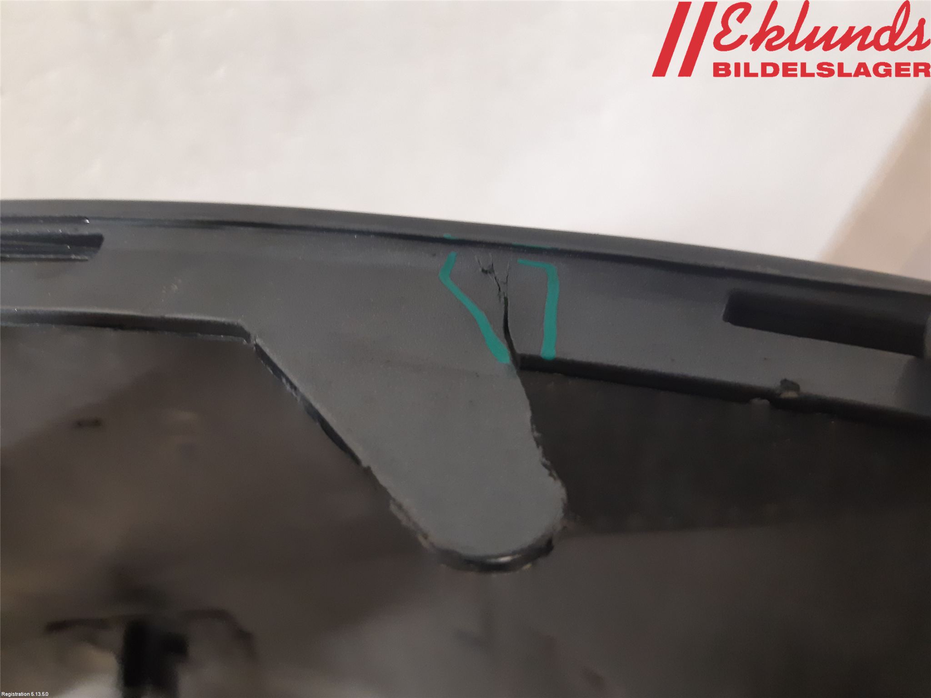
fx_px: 699
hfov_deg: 67.3
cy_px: 349
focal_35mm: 26
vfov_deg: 53.1
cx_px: 466
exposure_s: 1/25
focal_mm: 3.93
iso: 320
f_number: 1.7
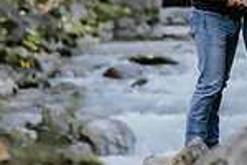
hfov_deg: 6.1
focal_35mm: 335
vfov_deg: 4.1
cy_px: -88
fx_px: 2298
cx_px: 242
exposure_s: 1/800
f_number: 1.8
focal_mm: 85
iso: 500
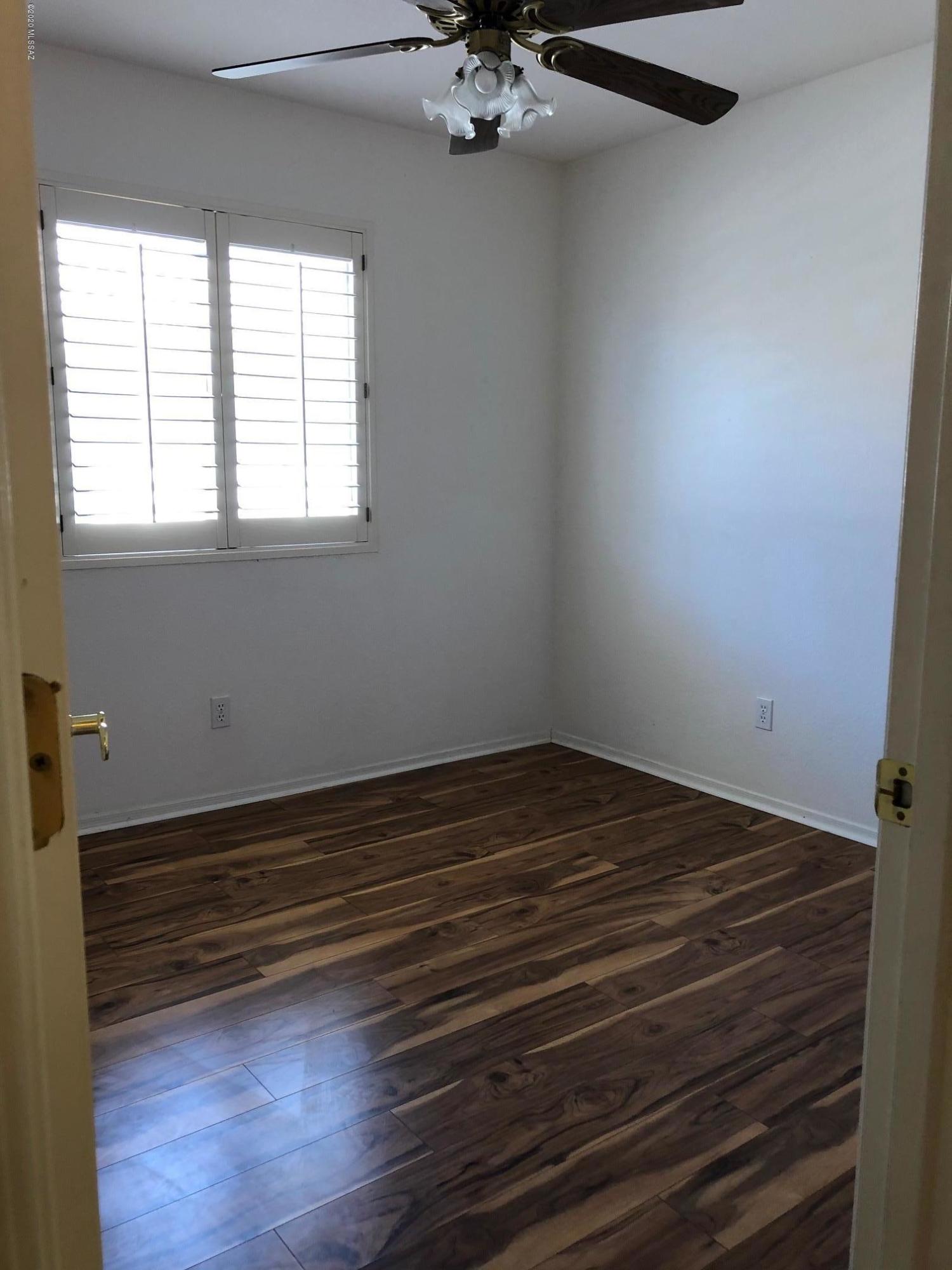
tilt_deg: -7.6
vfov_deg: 63.4
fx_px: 1027
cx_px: 476
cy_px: 635
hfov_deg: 49.7
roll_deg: -0.6
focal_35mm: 28
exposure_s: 1/30
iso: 32
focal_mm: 3.99
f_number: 1.8
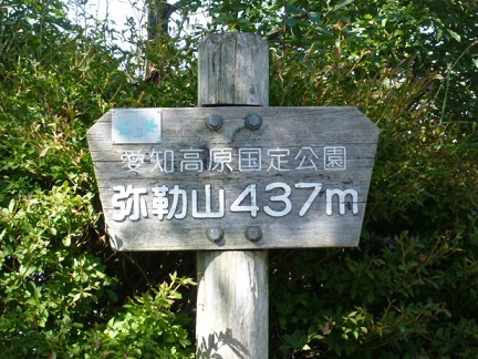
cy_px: 180
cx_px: 246
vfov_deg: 13.6
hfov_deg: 18.0
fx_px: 1505
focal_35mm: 109
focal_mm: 18.6
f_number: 5.7
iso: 160
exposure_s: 1/100
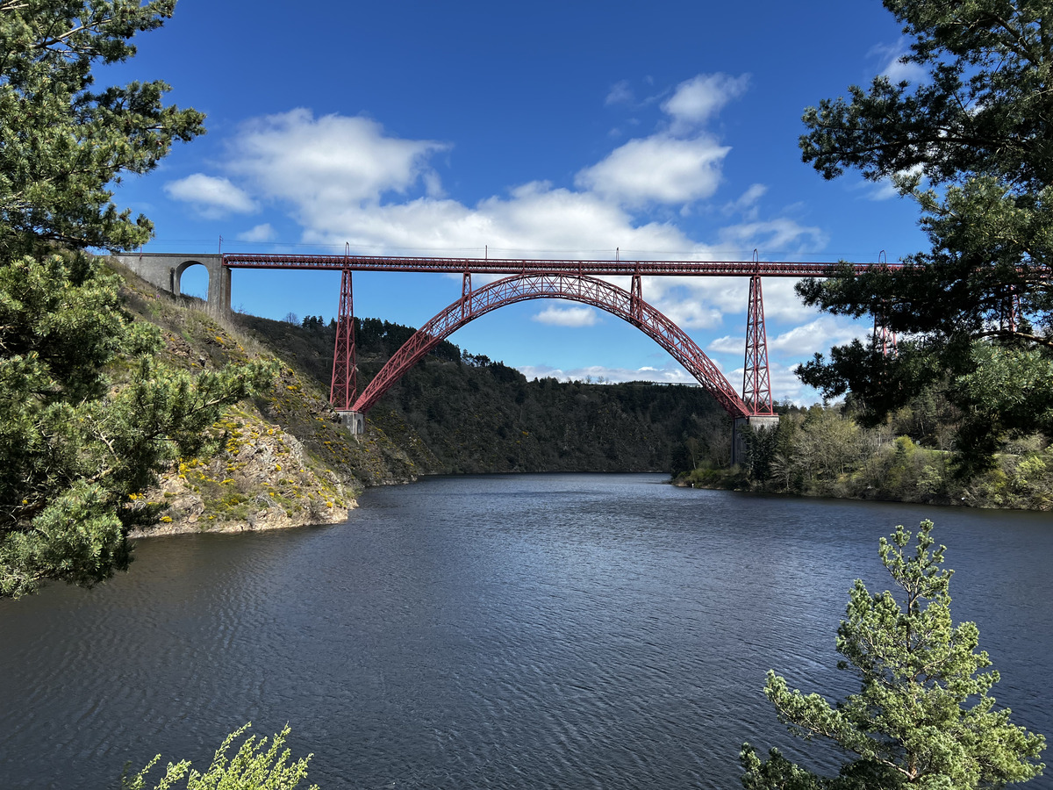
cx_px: 526
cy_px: 395
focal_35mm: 26
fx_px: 791
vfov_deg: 53.1
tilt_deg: +5.6
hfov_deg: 67.3
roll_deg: +0.0
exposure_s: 1/3257
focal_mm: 5.7
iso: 50
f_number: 1.5
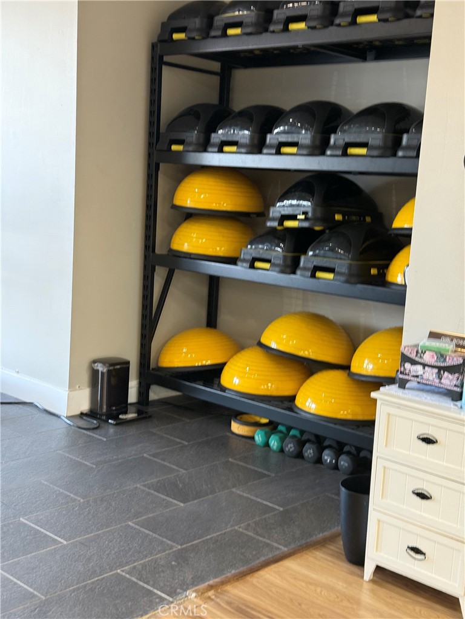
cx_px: 232
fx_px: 860
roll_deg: -5.2
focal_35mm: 48
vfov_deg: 39.7
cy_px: 310
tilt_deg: -8.8
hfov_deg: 30.3
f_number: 1.78
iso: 200
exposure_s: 1/60
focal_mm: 6.76
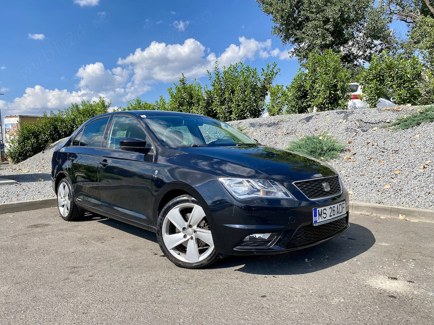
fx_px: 326
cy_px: 162
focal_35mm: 26
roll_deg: +1.2
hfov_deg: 67.3
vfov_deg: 53.1
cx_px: 217
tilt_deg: -2.7
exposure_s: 1/1678
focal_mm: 4.25
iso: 32
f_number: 1.8
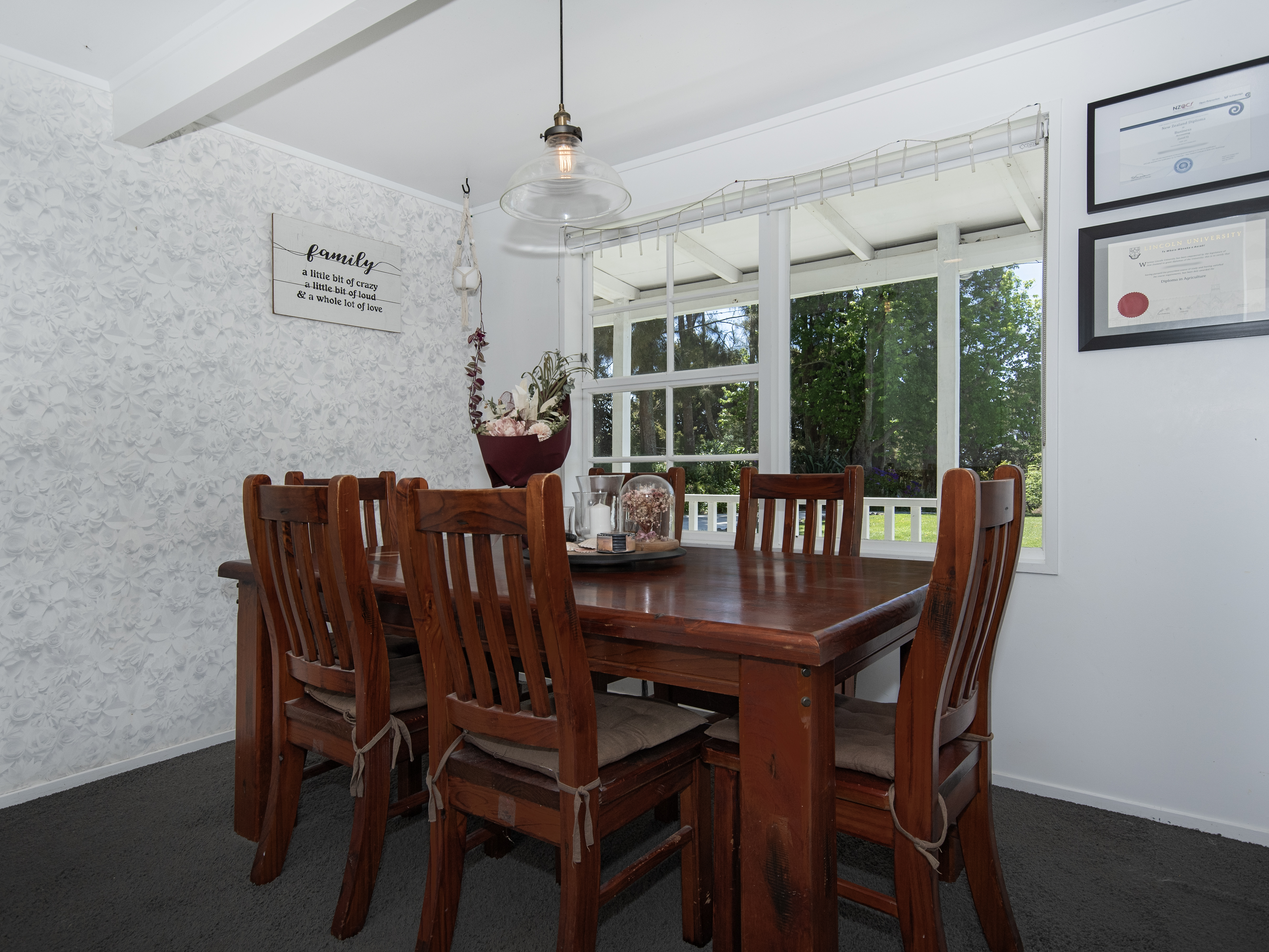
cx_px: 633
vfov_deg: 62.1
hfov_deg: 77.5
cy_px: 466
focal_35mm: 22
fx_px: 790
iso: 200
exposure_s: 1/200
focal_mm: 13
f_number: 8
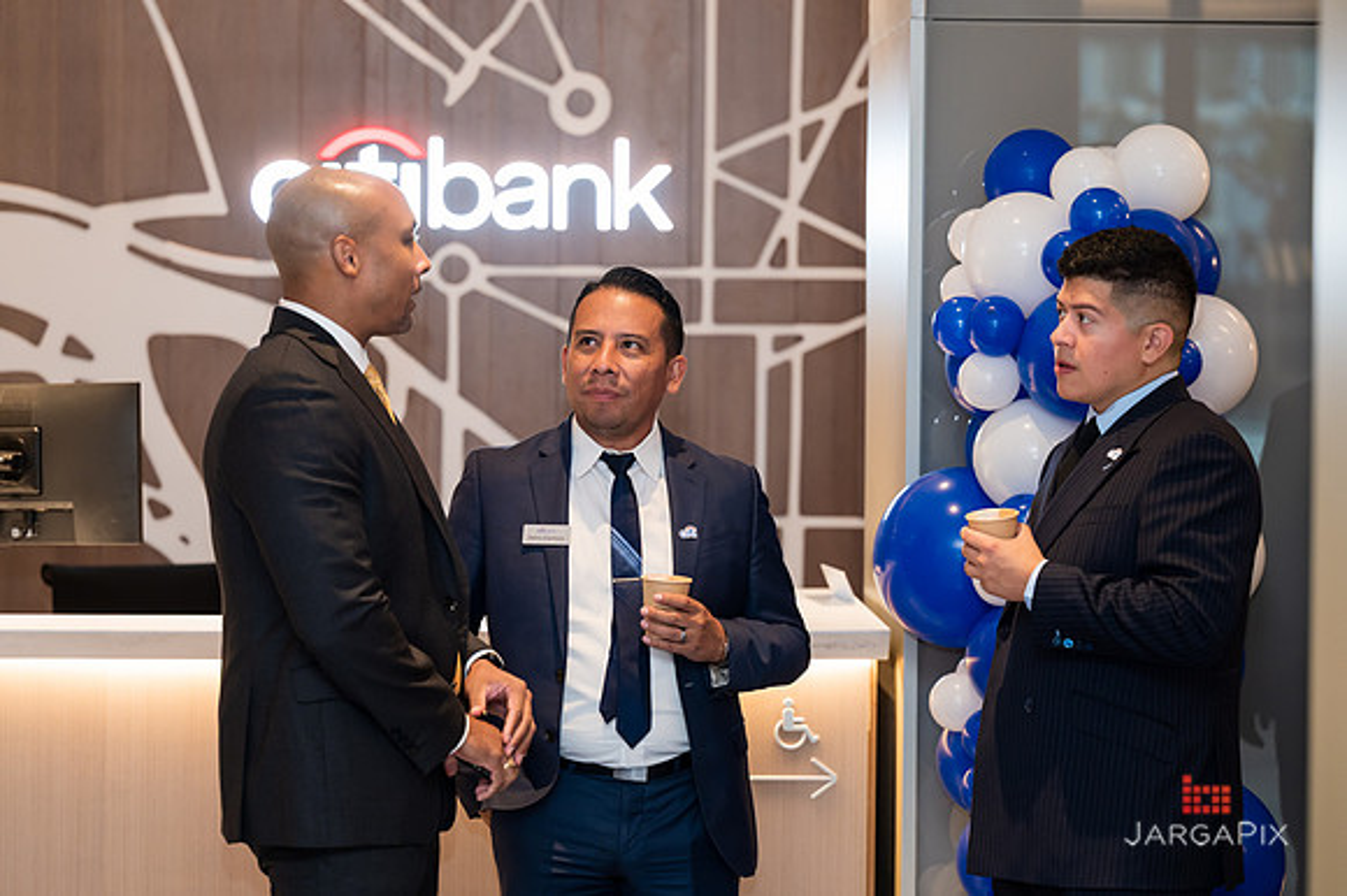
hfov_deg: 19.2
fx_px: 3986
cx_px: 647
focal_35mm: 107
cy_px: 430
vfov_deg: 12.8
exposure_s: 1/160
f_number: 3.2
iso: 800
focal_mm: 100
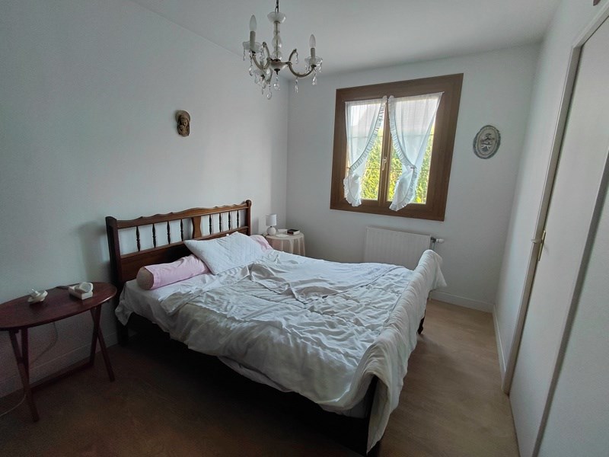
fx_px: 281
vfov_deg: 78.1
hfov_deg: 94.5
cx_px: 304
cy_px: 228
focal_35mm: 16
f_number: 2.2
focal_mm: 1.64
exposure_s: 1/60
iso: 125
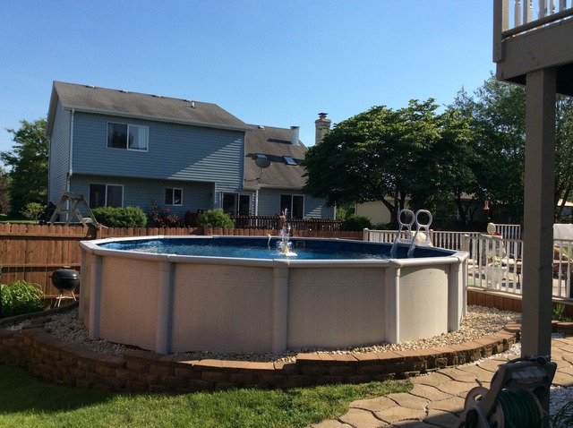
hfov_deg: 56.9
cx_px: 286
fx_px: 529
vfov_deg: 44.1
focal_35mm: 32
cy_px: 214
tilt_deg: -0.2
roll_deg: -1.8
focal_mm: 3.3
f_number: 2.4
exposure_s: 1/1217
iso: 32
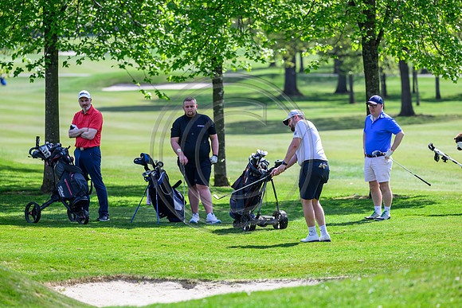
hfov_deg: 10.3
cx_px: 231
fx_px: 2567
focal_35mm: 200
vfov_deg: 6.9
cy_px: 154
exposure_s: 1/2000
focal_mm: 200
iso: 500
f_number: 4
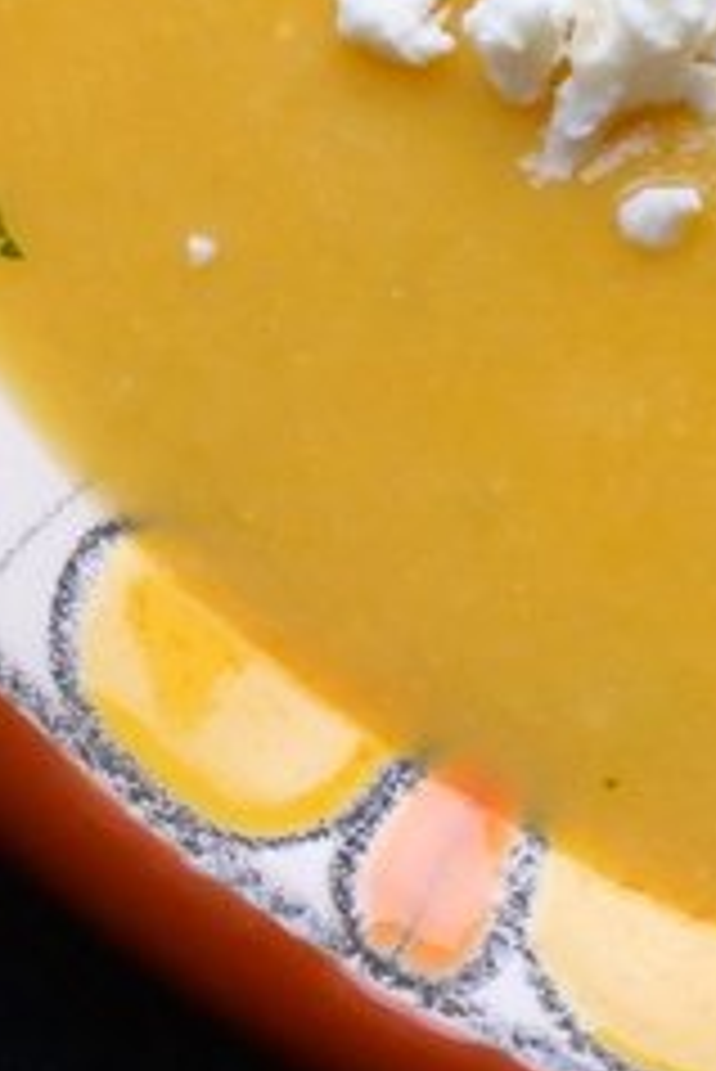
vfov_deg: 6.3
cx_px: 1112
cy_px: -558
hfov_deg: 4.2
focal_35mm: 325
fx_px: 9681
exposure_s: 1/80
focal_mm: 31
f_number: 3.7
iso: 1250
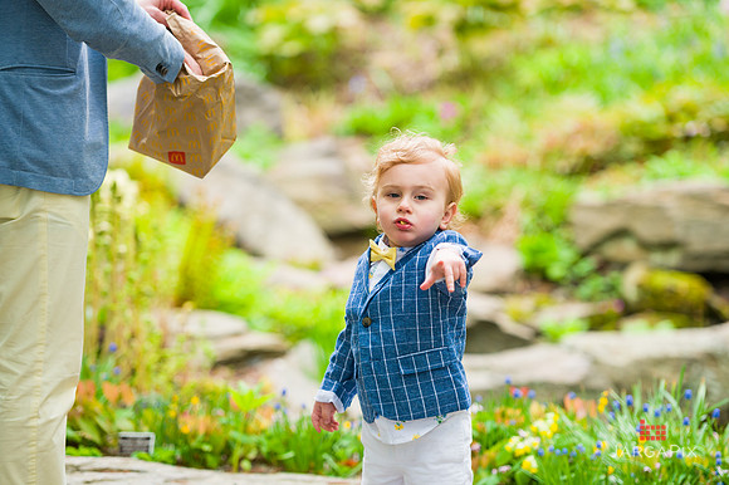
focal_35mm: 135
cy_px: 242
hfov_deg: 15.2
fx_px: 2732
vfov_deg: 10.1
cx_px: 364
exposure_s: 1/320
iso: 200
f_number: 3.2
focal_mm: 135
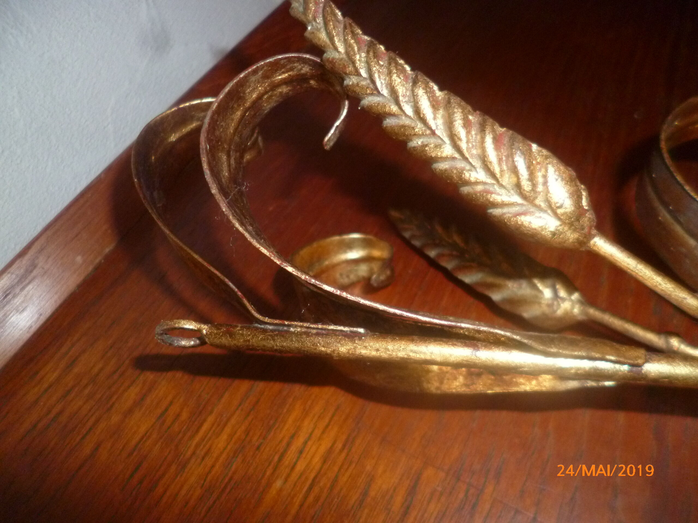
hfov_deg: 71.6
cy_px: 262
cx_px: 349
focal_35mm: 24
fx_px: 484
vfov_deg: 56.8
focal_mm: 4.3
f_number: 2.5
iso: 250
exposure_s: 1/125
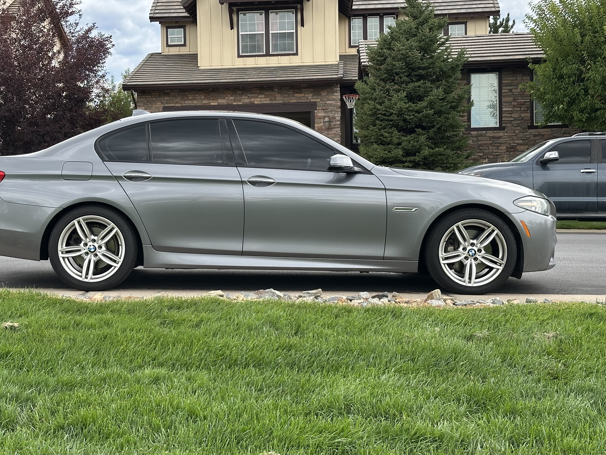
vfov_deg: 25.7
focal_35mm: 57
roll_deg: +0.8
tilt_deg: -0.7
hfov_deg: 33.7
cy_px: 219
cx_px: 247
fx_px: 998
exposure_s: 1/836
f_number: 1.78
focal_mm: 6.86
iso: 64
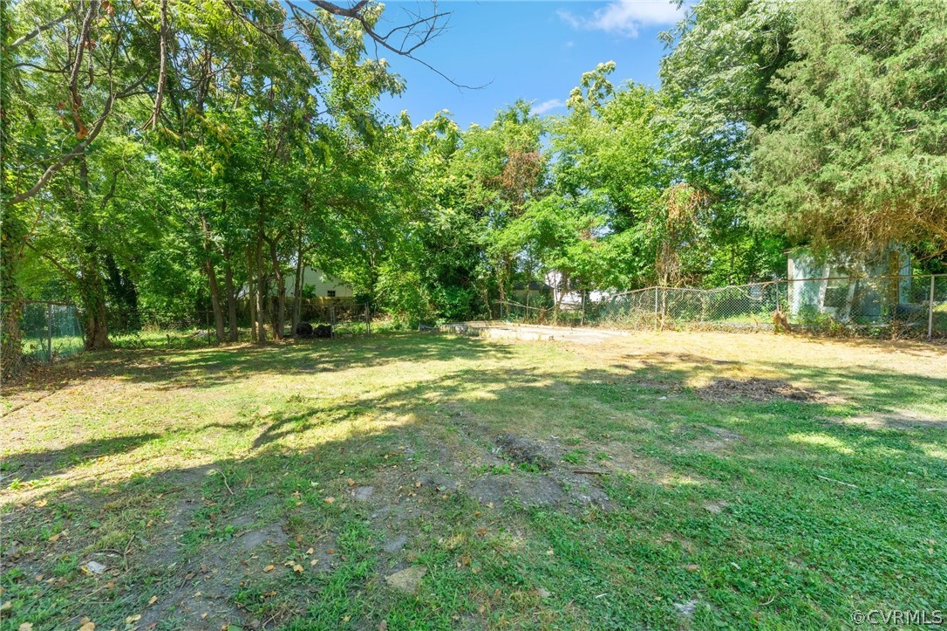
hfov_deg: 96.1
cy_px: 316
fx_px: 426
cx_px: 474
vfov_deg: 73.0
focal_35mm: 16
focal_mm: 16.2
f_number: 8
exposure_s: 1/640
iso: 1000
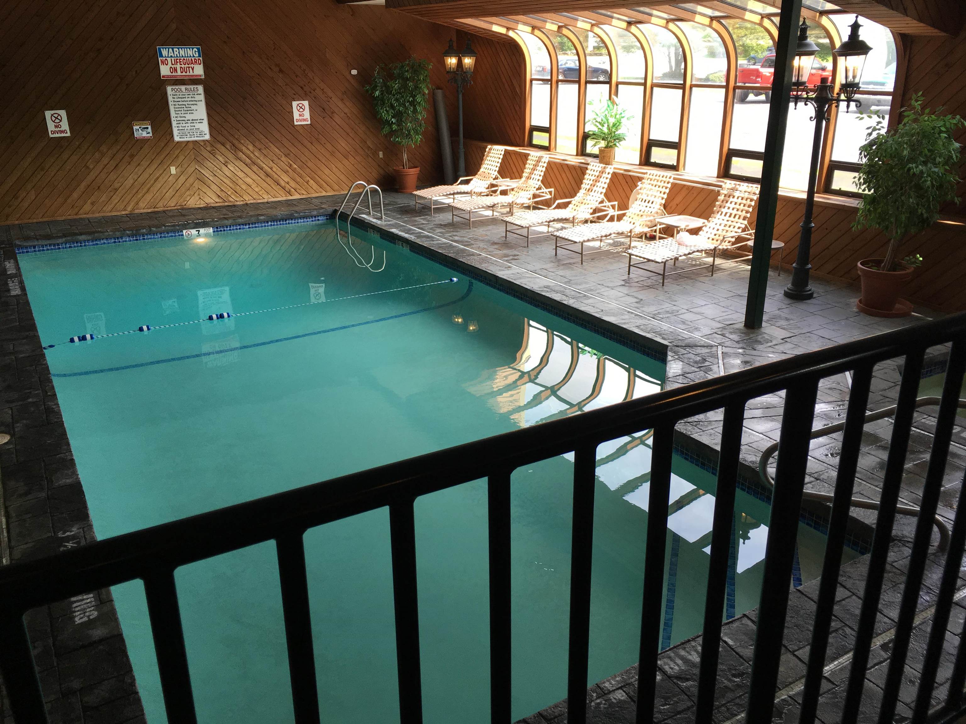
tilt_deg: -20.5
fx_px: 809
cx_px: 483
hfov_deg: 61.7
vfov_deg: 48.2
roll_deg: +1.4
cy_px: 362
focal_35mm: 29
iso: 40
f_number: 2.2
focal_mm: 4.15
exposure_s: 1/120
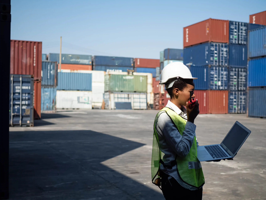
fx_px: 384
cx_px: 133
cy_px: 100
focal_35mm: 50
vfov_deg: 29.1
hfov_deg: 38.2
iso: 200
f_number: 1.8
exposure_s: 1/8000
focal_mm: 25
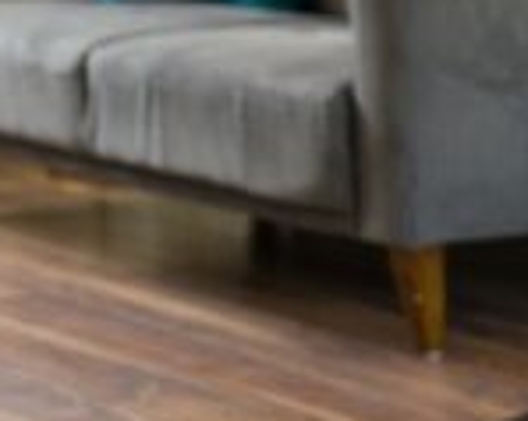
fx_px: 2342
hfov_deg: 11.2
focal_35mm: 150
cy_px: 106
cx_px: 1171
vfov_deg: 10.3
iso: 400
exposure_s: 1/160
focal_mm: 35
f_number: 1.6
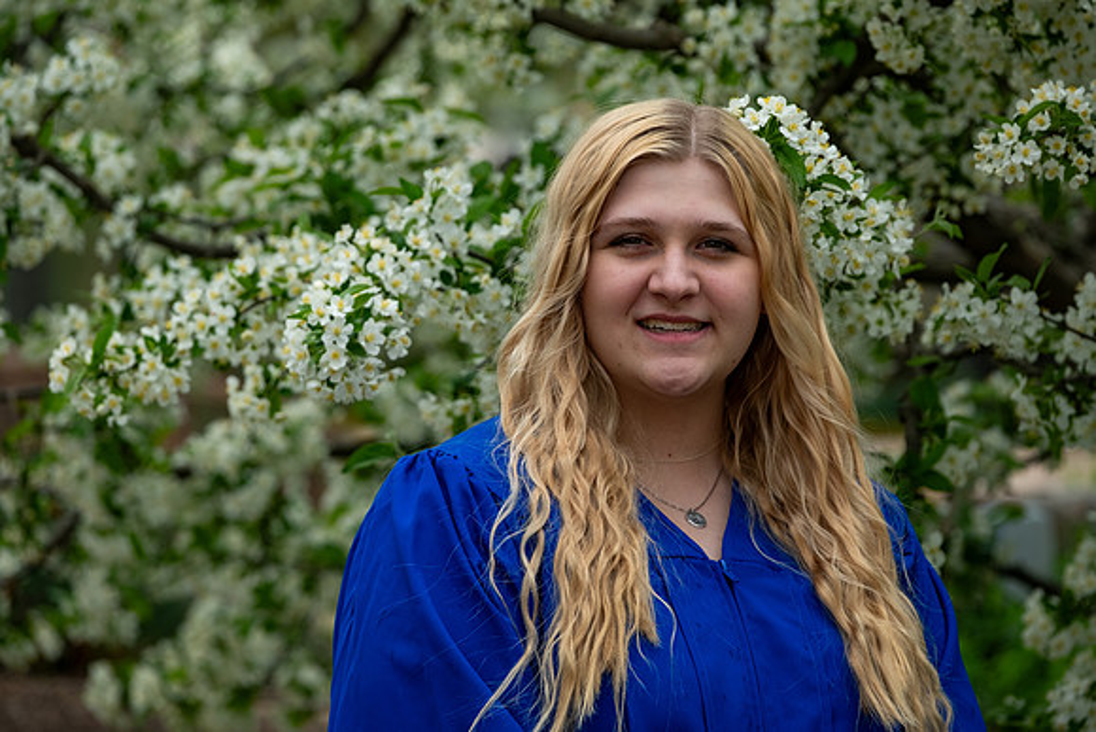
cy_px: 366
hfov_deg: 9.8
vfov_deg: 6.5
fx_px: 6395
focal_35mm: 210
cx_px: 548
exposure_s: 1/400
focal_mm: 140
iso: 250
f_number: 4.5
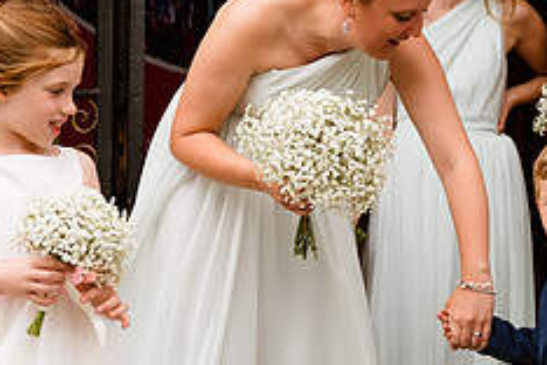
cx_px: 386
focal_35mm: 124
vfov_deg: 11.1
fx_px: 1884
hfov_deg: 16.5
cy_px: 199
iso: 320
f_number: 4
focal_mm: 50
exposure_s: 1/1000
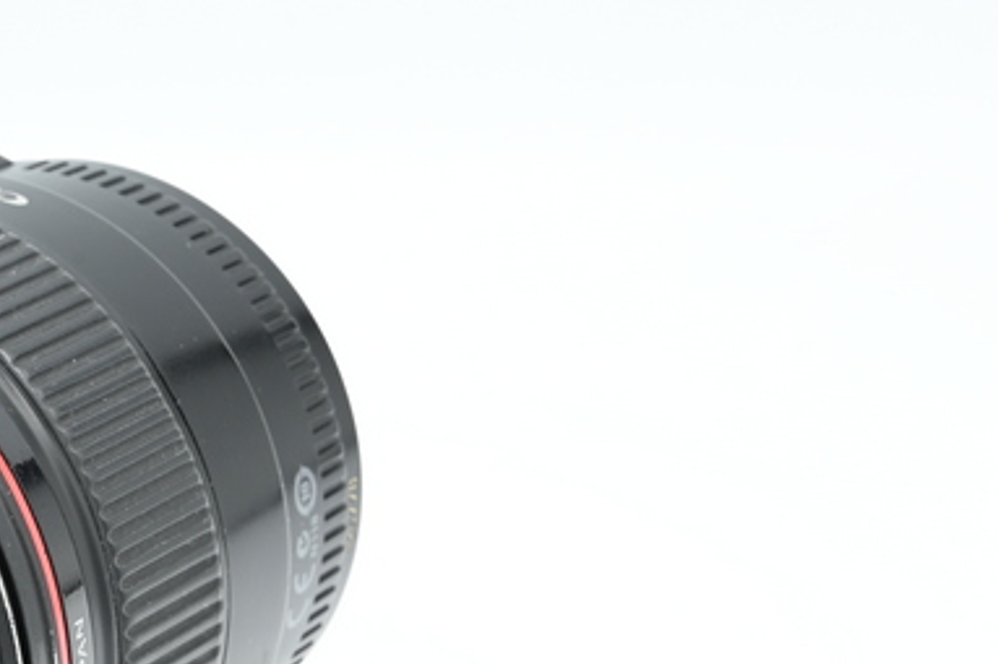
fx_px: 4489
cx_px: -57
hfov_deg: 12.5
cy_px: 460
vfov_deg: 8.5
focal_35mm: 162
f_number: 14
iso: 100
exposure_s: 1/8
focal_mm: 62
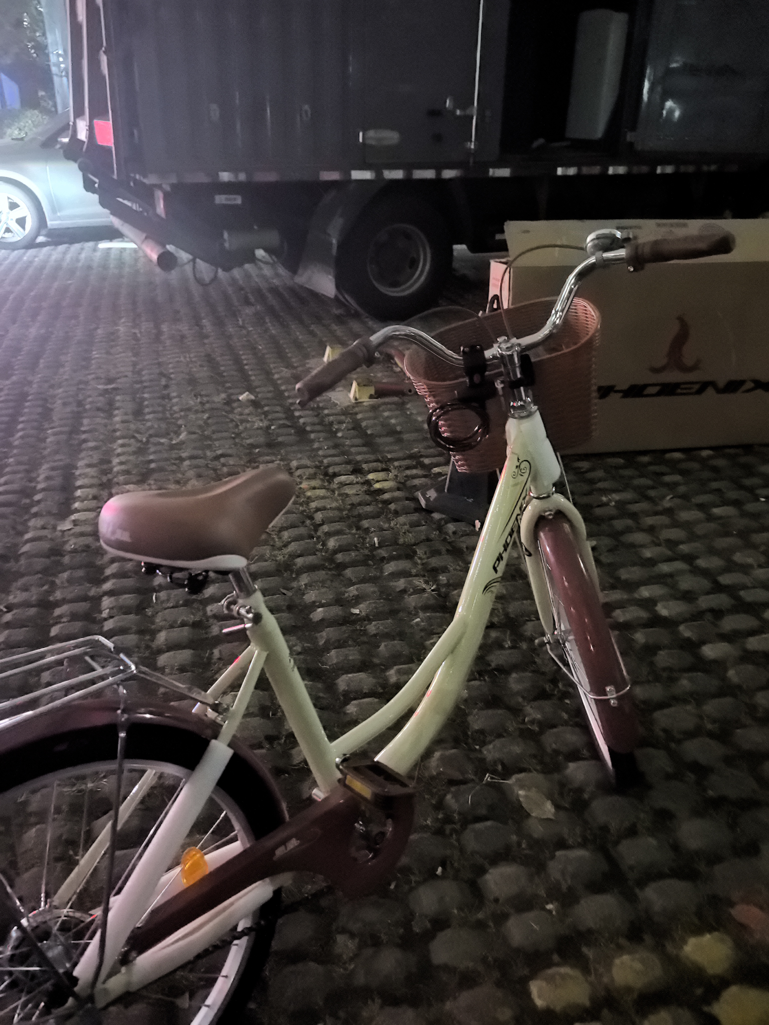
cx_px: 384
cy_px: 512
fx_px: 800
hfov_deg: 51.4
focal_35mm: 27
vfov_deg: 65.3
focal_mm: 6.98
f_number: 1.4
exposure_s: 1/14.3
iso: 2500
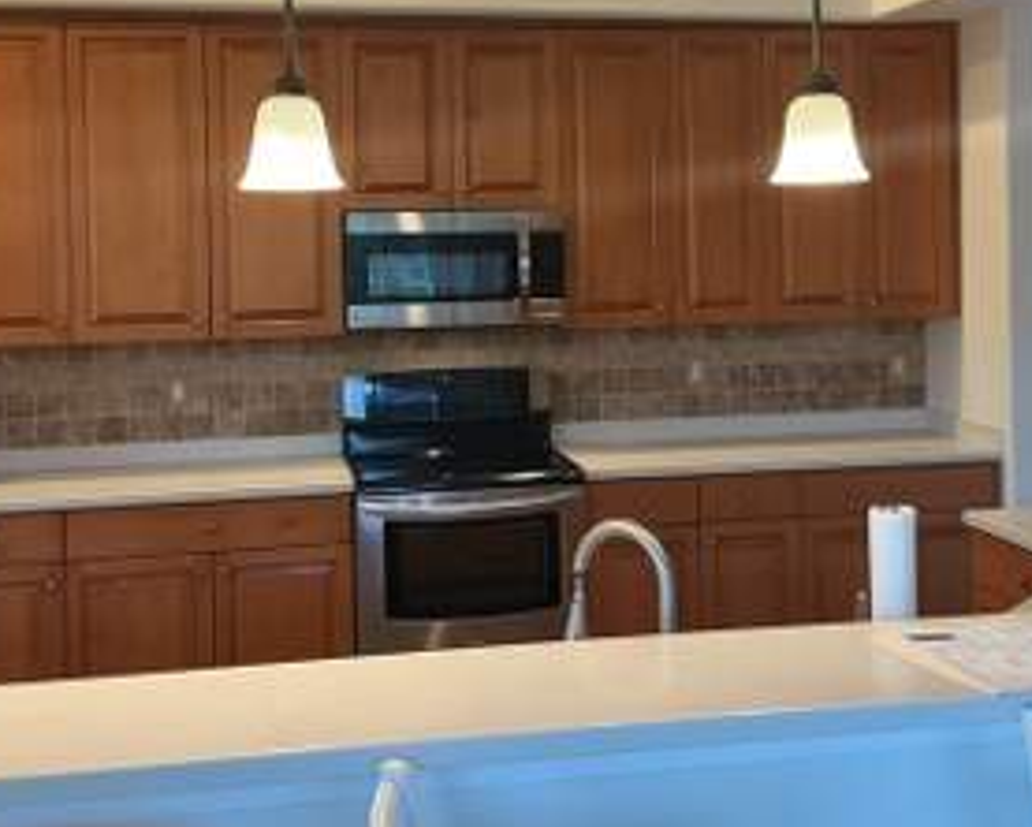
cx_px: 544
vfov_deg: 30.6
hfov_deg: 38.0
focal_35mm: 49
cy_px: 261
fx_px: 1498
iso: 40
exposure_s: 1/60
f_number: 1.8
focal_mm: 3
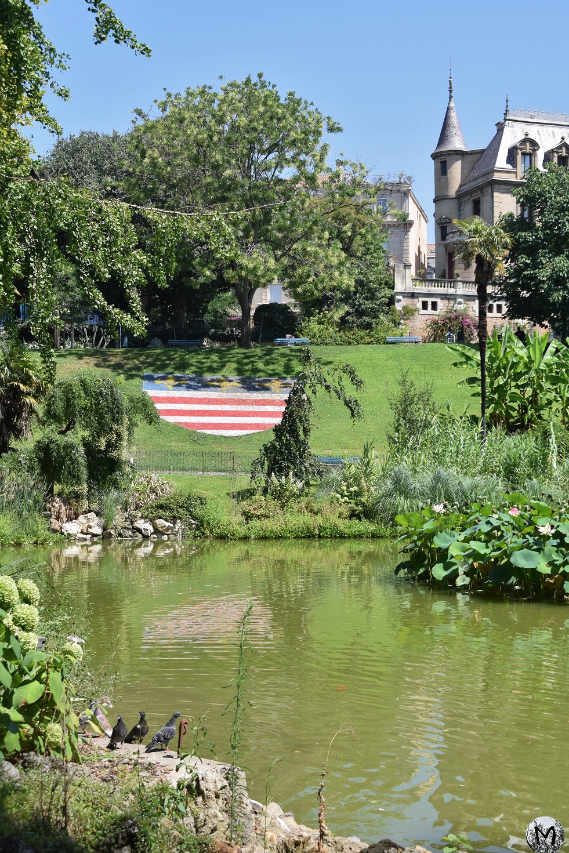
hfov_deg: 26.0
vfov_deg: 38.2
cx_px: 282
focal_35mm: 52
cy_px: 424
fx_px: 1232
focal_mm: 34
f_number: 8
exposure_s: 1/250
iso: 200
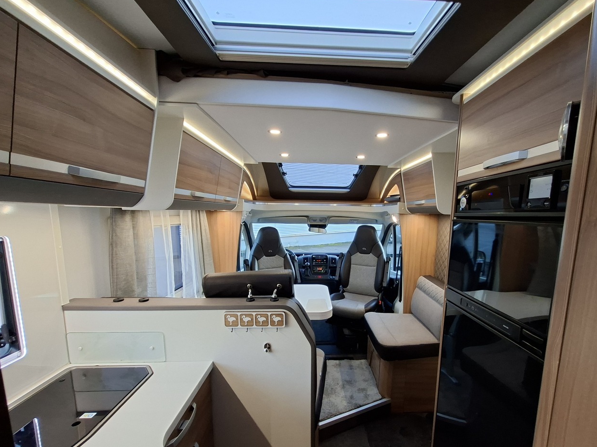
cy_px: 254
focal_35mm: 15
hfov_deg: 97.9
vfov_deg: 81.3
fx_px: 259
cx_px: 324
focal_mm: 1.74
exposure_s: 1/40
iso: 160
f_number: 2.2
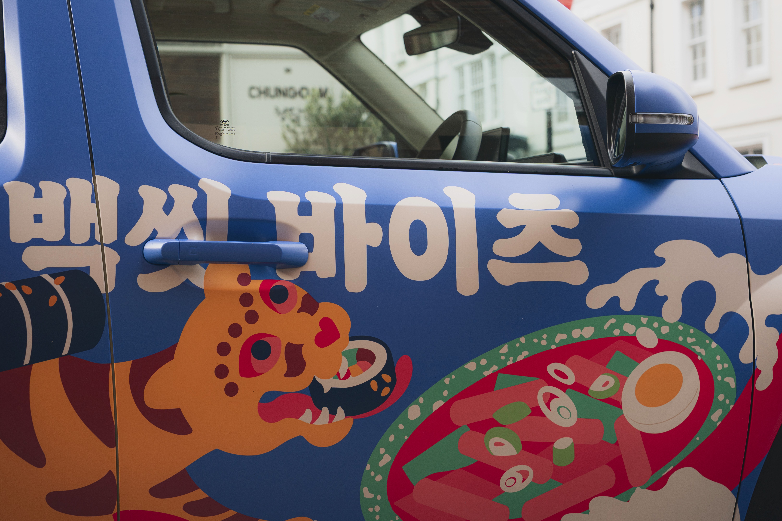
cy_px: 260
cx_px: 391
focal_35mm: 50
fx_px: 1086
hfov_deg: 39.6
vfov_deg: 27.0
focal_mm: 50
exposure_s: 1/125
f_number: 5.6
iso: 200
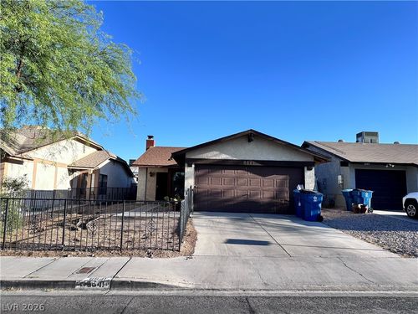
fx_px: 290
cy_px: 157
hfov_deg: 71.6
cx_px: 209
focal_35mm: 24
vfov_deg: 56.8
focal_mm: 6.86
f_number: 1.78
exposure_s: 1/2525
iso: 80
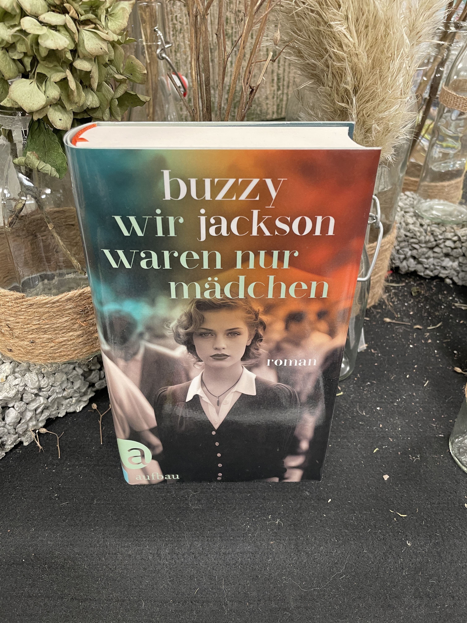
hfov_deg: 53.1
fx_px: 468
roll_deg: +1.5
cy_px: 312
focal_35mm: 26
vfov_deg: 67.3
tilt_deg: -32.7
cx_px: 234
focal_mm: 4.2
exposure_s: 1/60
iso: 160
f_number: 1.6
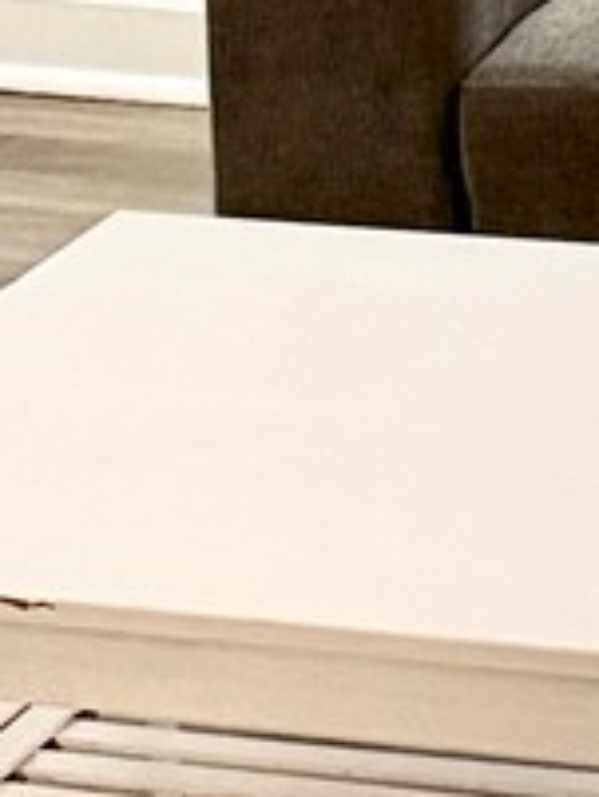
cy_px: -781
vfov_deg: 9.7
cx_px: 1805
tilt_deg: -9.6
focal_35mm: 191
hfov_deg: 7.0
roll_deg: -1.1
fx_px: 4402
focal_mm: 6.76
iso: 320
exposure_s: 1/60
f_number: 1.78
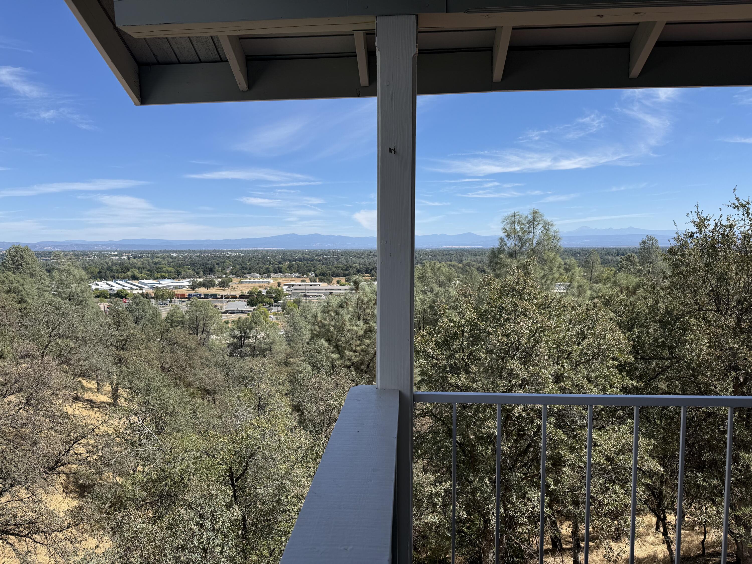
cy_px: 282
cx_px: 376
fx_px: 521
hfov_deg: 71.6
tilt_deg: -2.6
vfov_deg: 56.8
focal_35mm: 24
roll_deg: +0.7
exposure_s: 1/4405
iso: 80
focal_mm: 6.76
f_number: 1.78
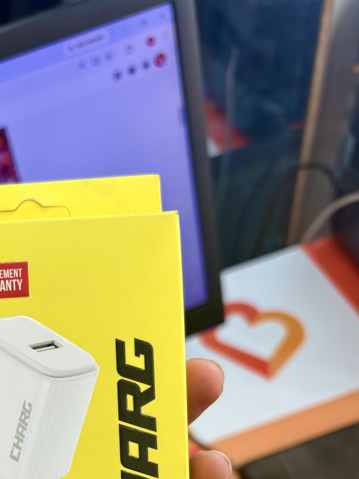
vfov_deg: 34.2
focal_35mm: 52
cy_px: 456
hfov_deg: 26.7
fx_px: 719
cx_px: 12
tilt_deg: -52.4
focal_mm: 5.96
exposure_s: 1/100
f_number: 1.6
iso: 50
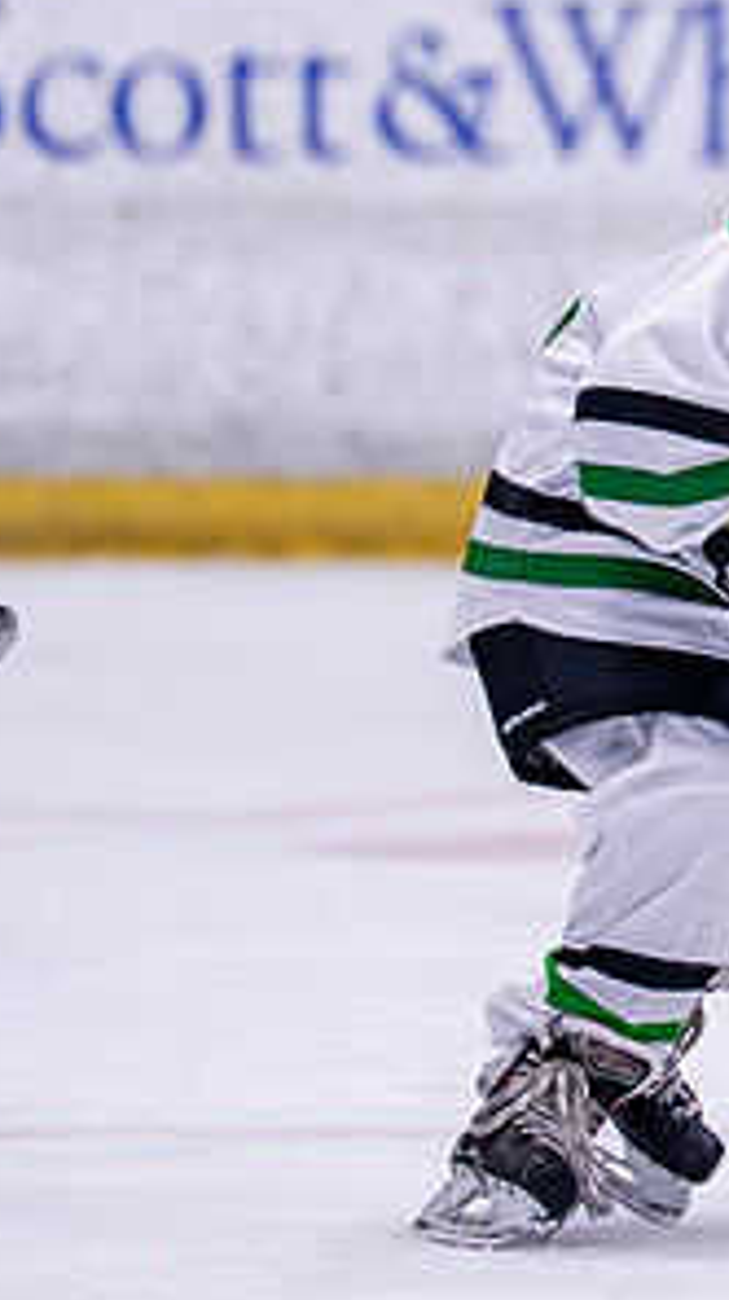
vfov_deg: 3.5
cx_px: 968
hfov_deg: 2.0
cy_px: 432
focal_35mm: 613
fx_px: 21114
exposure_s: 1/1250
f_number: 2.8
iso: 2500
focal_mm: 200
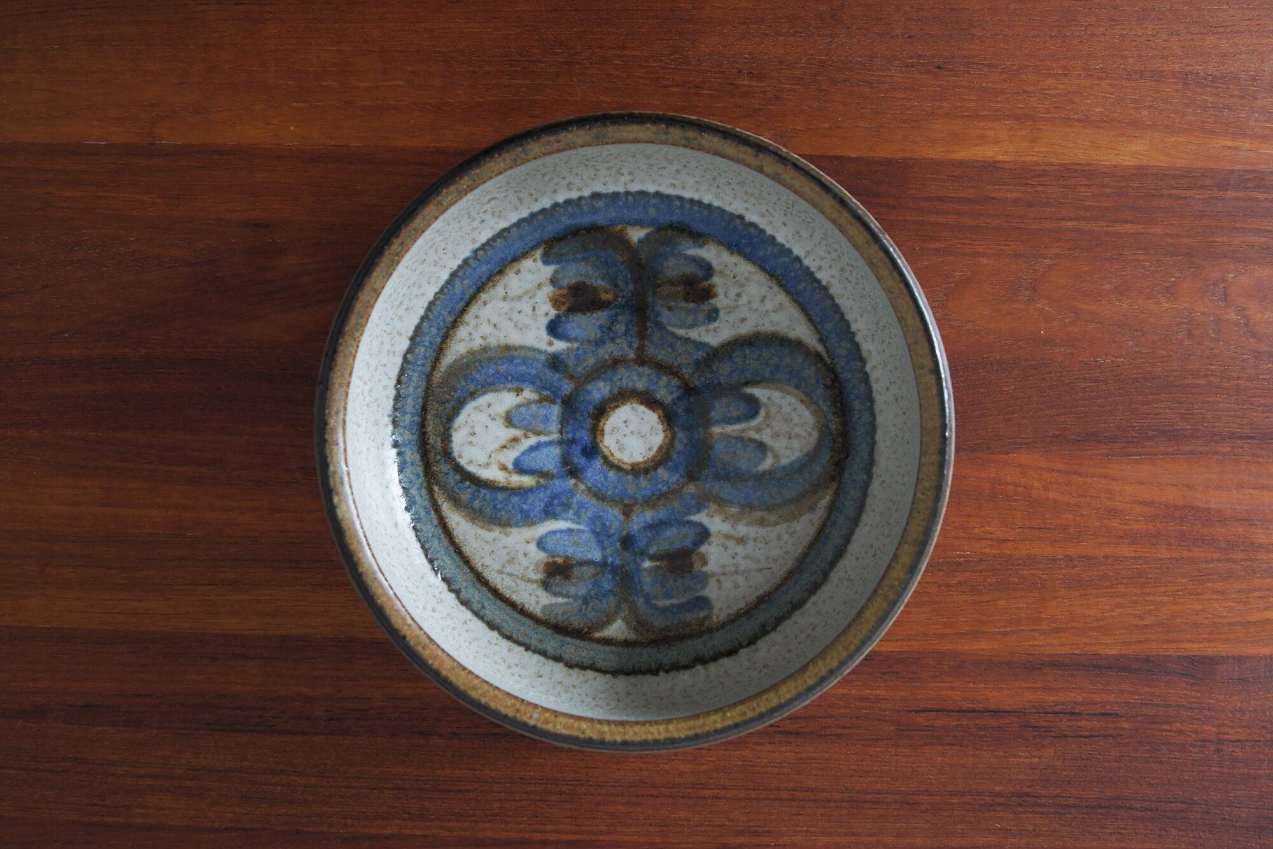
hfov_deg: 57.2
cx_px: 636
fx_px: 1167
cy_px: 424
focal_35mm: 33
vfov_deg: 40.0
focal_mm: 22
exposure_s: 1/60
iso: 400
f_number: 5.6
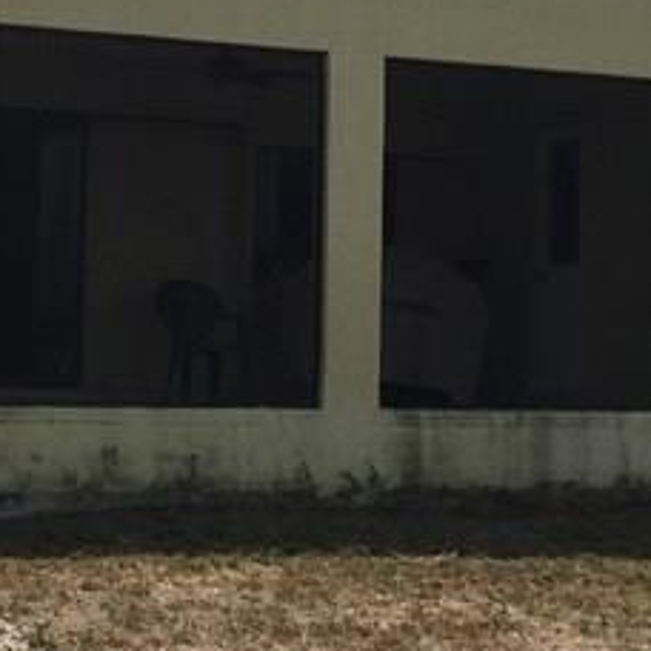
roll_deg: -0.9
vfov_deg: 15.1
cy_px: 374
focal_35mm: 115
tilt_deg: -2.3
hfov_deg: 15.1
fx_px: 2447
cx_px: 260
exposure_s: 1/3300
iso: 32
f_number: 2.2
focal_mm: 4.15
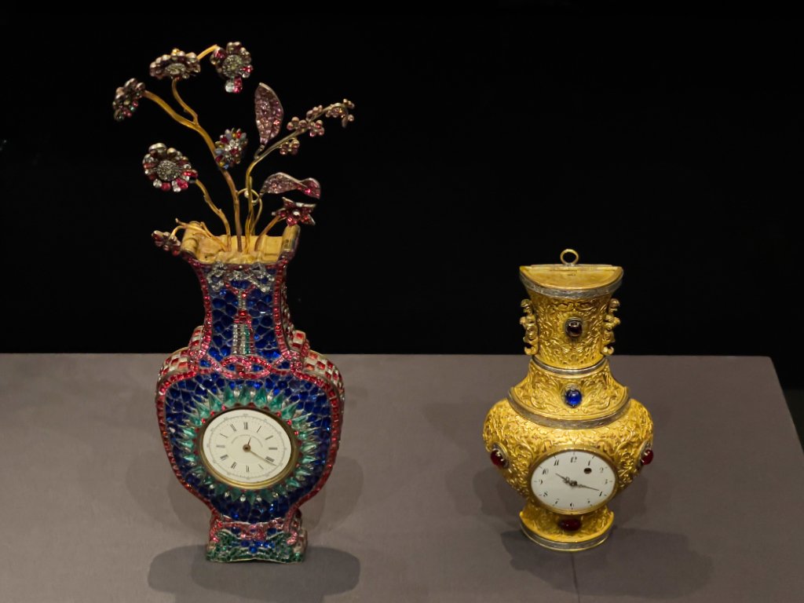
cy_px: 302
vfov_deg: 22.9
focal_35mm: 64
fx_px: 1486
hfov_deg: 30.3
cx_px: 402
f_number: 2.2
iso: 1000
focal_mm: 7.5
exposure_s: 1/24
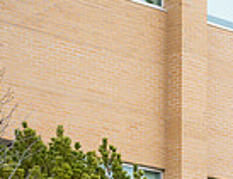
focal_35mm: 193
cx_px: 432
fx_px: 1309
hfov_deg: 9.6
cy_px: 252
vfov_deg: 7.7
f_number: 3.2
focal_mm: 38
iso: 250
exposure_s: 1/500
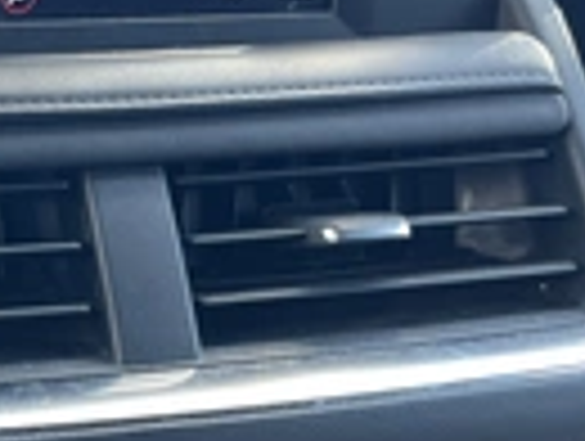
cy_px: 194
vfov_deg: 18.5
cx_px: 40
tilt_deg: -17.7
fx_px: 1354
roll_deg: +0.3
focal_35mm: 80
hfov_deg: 23.6
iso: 100
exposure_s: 1/121
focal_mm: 5.1
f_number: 1.6
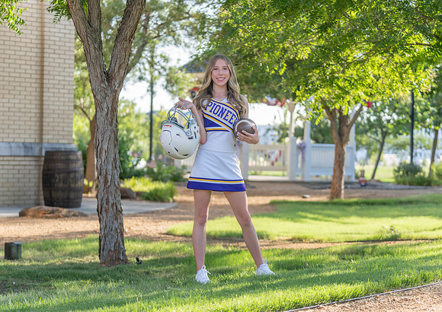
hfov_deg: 23.8
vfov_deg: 16.9
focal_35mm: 84
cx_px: 217
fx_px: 1050
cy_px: 171
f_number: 2.8
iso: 100
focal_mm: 70
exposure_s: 1/320
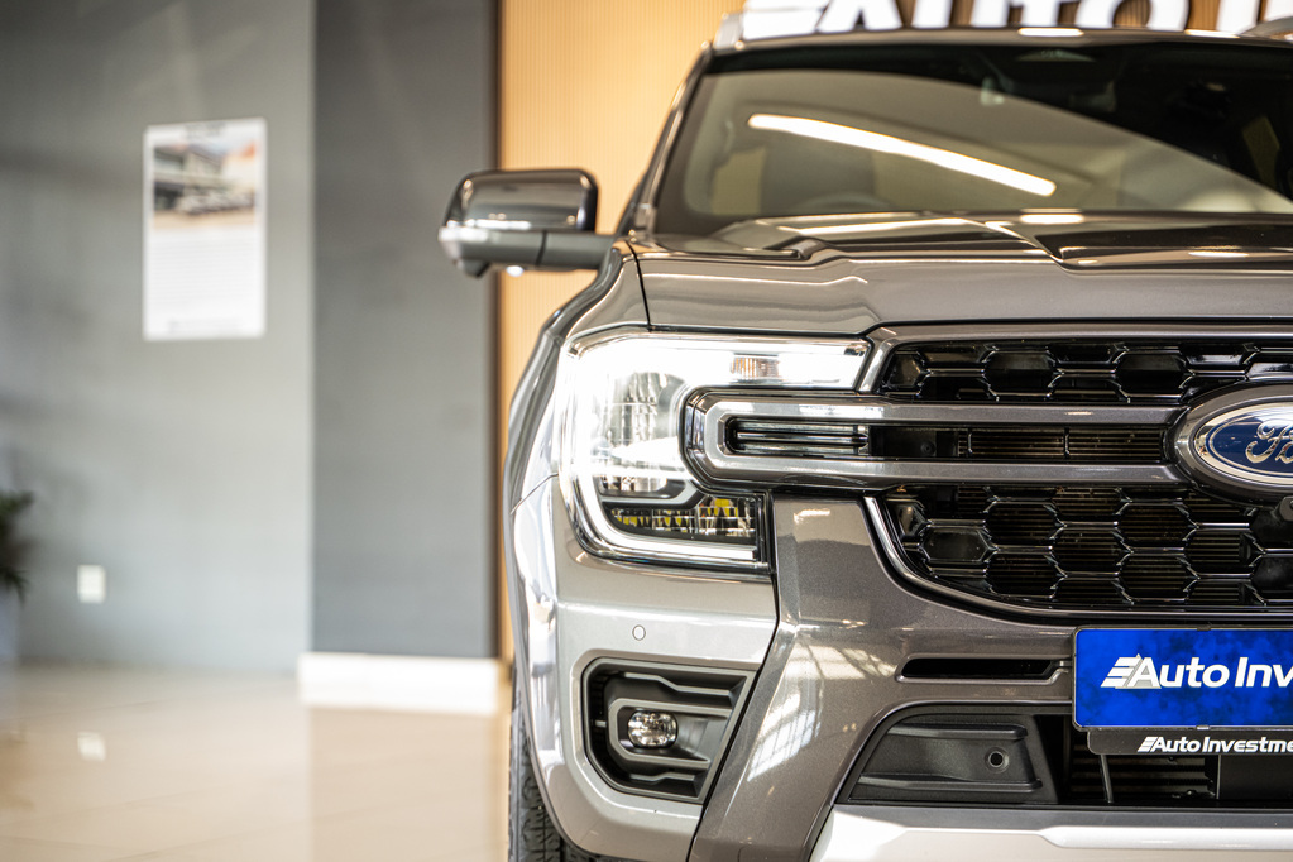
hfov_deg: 27.0
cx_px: 646
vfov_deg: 18.2
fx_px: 2694
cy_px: 431
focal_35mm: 75
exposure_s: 1/160
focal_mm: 75
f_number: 2.8
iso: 1600
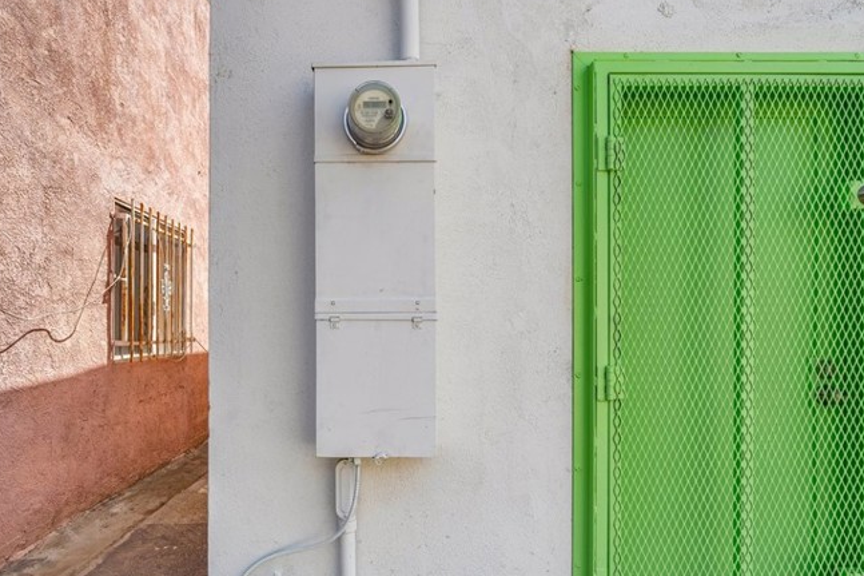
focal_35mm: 19
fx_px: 456
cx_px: 378
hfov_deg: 86.5
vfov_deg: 64.4
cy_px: 315
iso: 100
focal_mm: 12
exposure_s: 1/200
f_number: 8
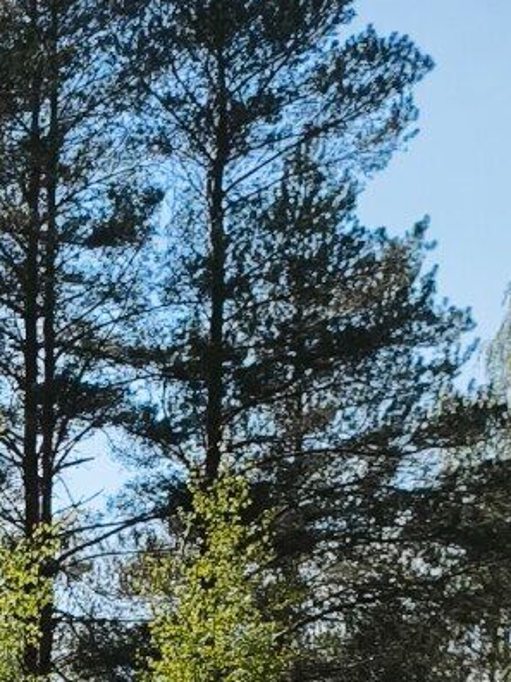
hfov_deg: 9.2
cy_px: 1471
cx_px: -533
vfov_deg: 11.5
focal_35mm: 151
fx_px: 2972
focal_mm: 6.45
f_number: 1.62
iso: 50
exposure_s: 1/3720
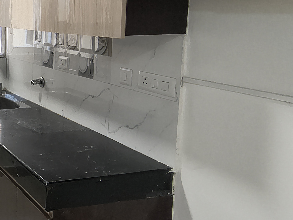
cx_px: -76
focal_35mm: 34
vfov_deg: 40.4
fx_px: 288
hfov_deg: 37.3
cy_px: 50
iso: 293
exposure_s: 1/33.3
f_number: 2.2
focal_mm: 2.13
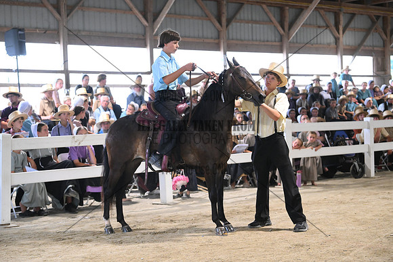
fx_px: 764
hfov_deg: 28.8
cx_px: 196
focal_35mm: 70
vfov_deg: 19.5
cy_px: 131
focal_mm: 70
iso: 6400
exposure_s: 1/487
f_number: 4
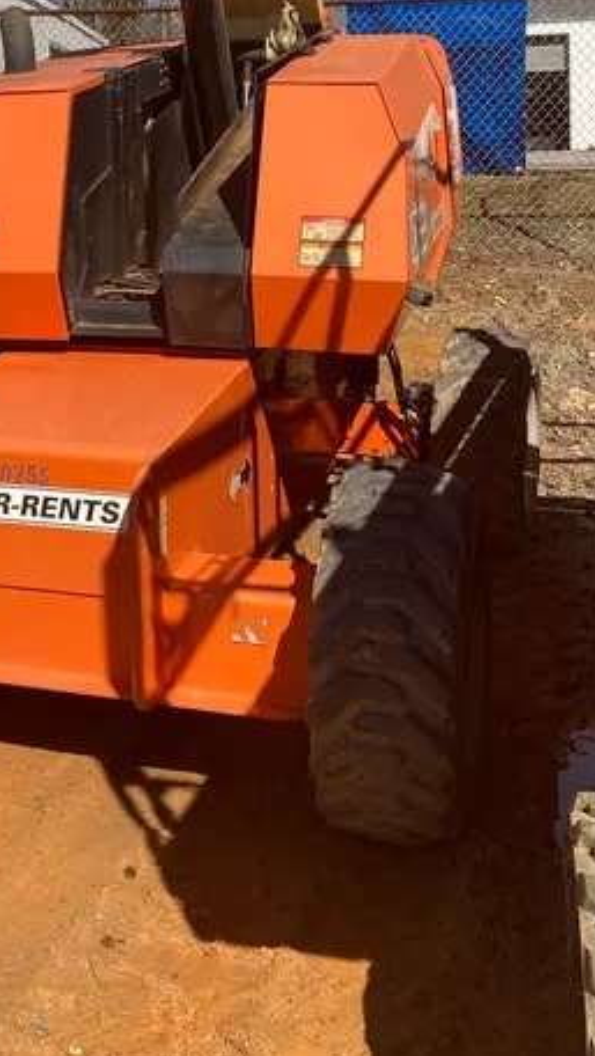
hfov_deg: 24.0
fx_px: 1372
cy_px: 251
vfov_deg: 40.8
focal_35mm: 49
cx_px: 93
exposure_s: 1/2000
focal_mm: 3.99
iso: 20
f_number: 1.8
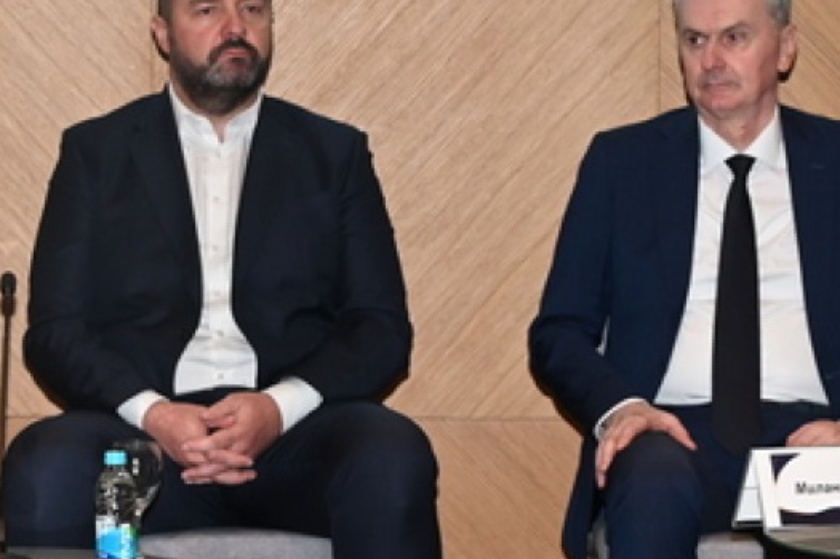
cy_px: 461
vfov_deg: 9.1
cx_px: 107
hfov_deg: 13.6
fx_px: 3497
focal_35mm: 150
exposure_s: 1/60
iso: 1250
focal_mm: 41
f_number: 5.6
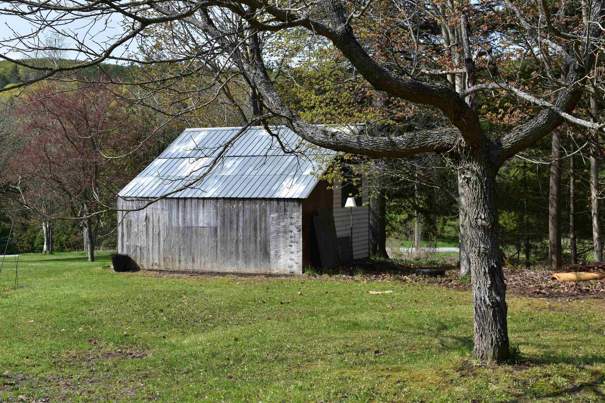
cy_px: 202
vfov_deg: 25.8
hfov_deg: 37.9
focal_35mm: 52
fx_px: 882
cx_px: 302
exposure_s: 1/400
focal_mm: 35
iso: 400
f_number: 11
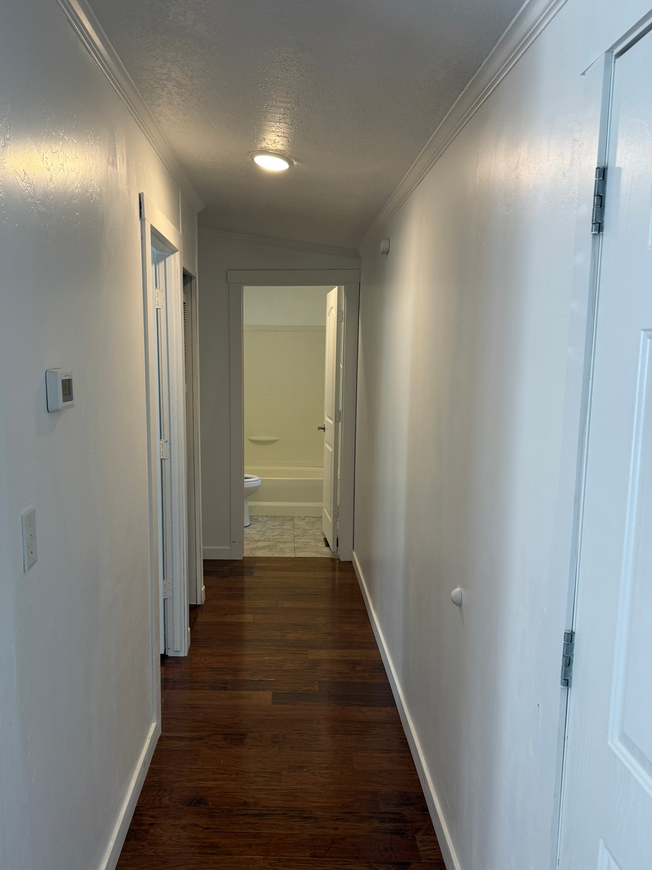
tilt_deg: -9.7
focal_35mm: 29
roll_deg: -0.5
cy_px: 470
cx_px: 261
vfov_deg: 61.6
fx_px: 728
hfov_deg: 47.9
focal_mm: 6.76
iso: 125
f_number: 1.78
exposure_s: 1/120
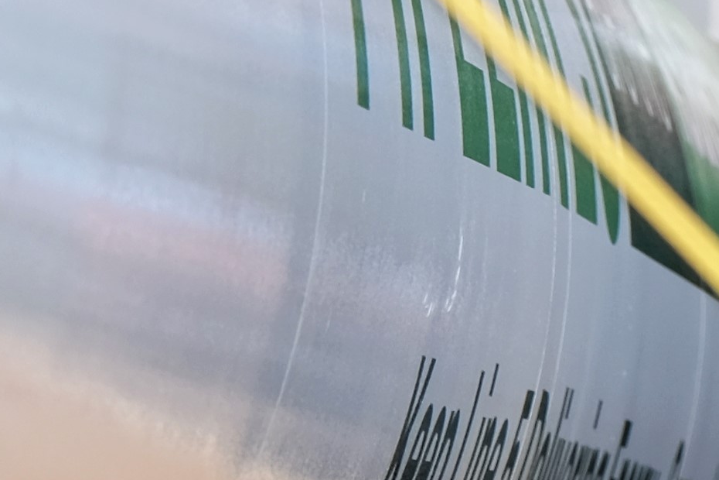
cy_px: -43
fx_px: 8527
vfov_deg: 3.2
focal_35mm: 427
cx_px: -136
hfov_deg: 4.8
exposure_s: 1/250
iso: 160
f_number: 4.5
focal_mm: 55
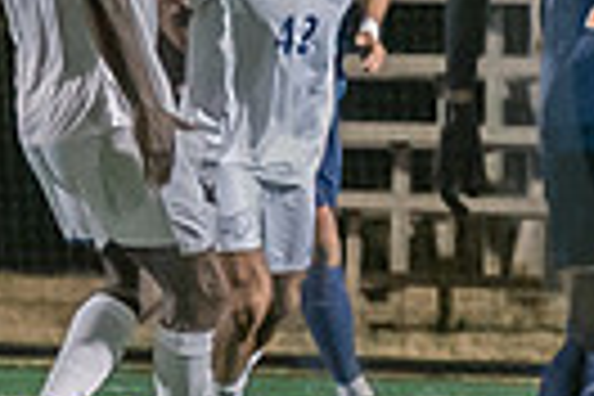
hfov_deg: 0.8
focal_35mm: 2627
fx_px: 43342
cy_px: -89
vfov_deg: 0.5
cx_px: 1289
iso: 3200
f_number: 2.8
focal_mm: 200
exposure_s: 1/500
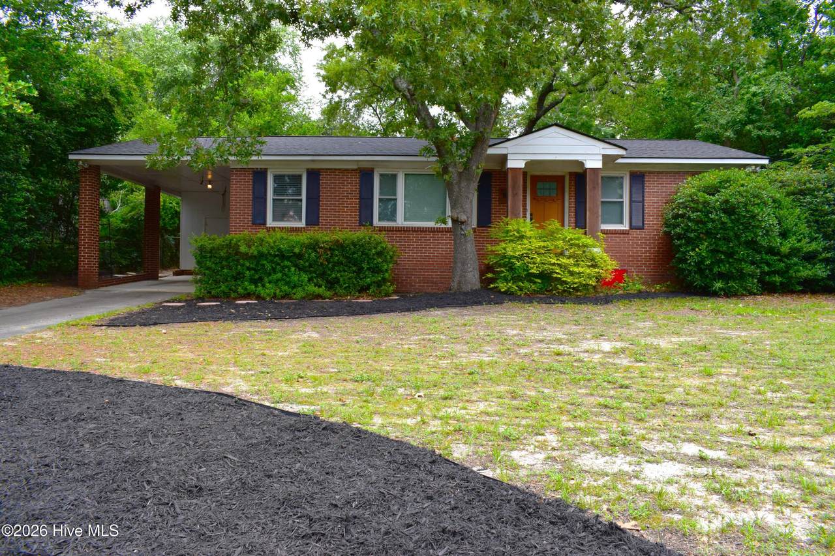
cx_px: 418
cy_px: 278
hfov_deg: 67.4
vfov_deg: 47.9
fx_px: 626
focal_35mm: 27
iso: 400
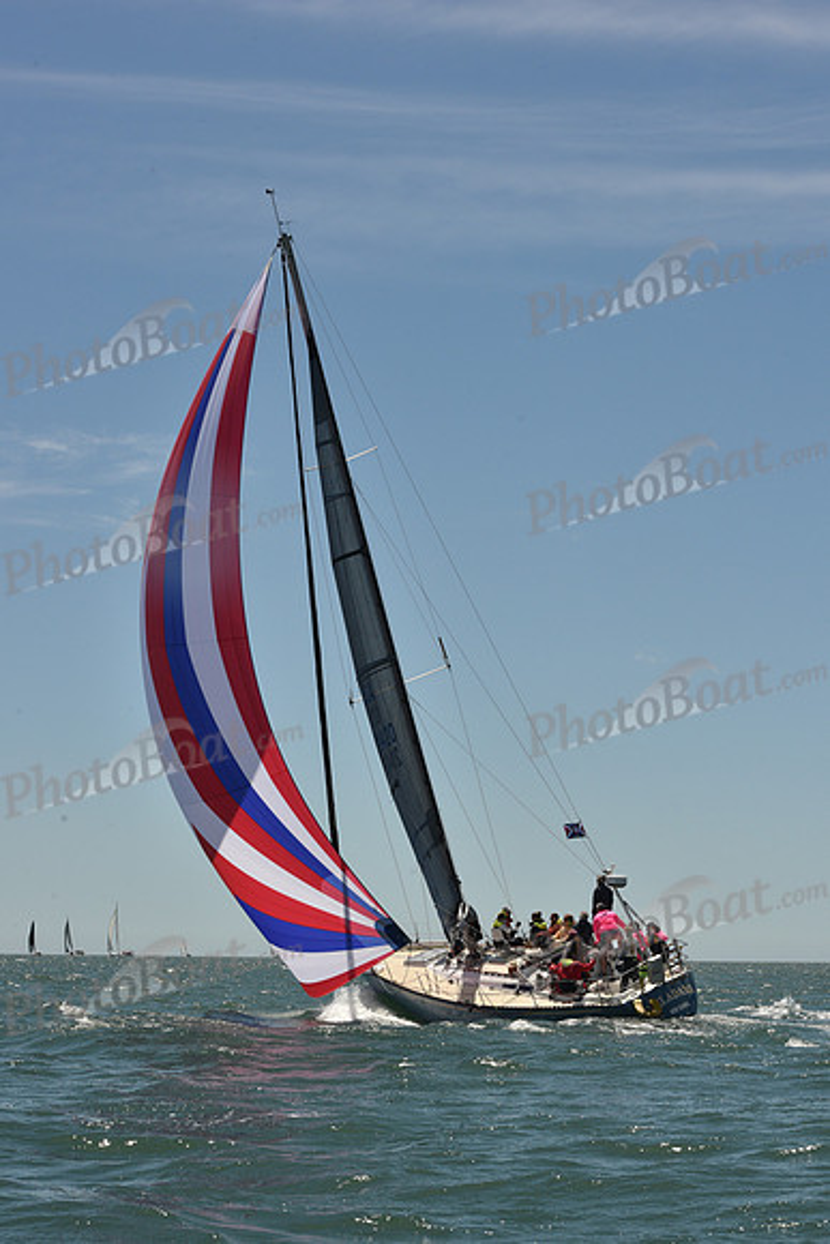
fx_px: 2419
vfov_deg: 28.8
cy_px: 622
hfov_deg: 19.5
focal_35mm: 70
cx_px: 415
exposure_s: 1/800
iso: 320
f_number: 14
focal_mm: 70
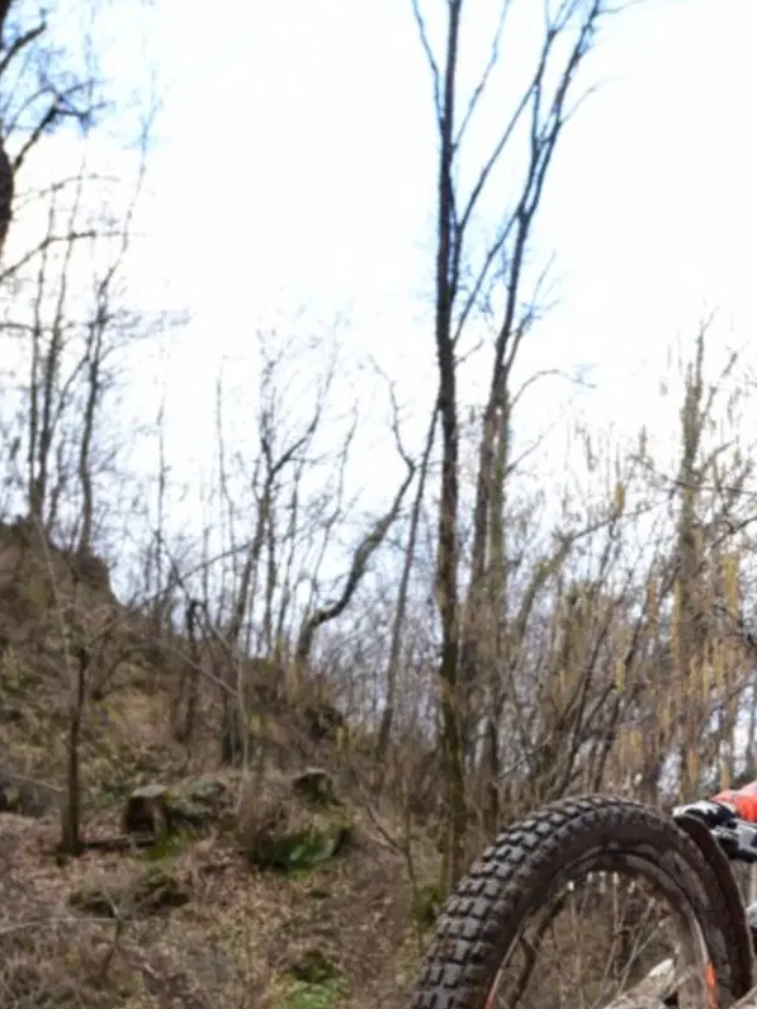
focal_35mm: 76
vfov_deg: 25.0
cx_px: 734
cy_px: 878
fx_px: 2216
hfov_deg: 18.9
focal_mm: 35
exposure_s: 1/1000
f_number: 6.3
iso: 1250
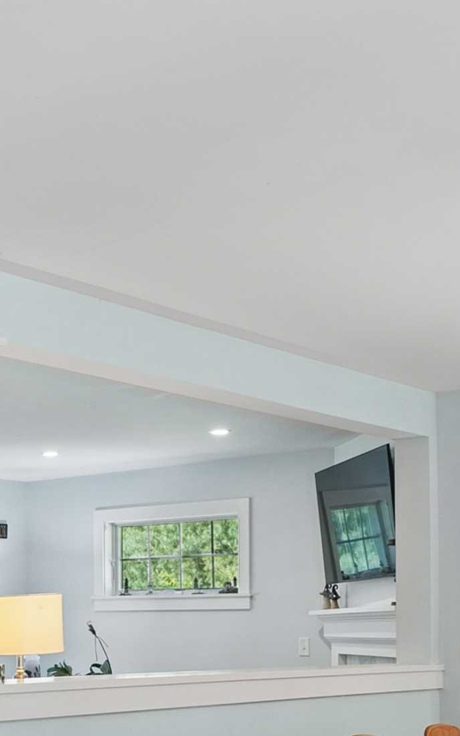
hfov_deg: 19.6
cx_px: -65
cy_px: 599
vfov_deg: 31.5
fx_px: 1264
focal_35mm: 63
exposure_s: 1/25
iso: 320
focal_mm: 16
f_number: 7.1
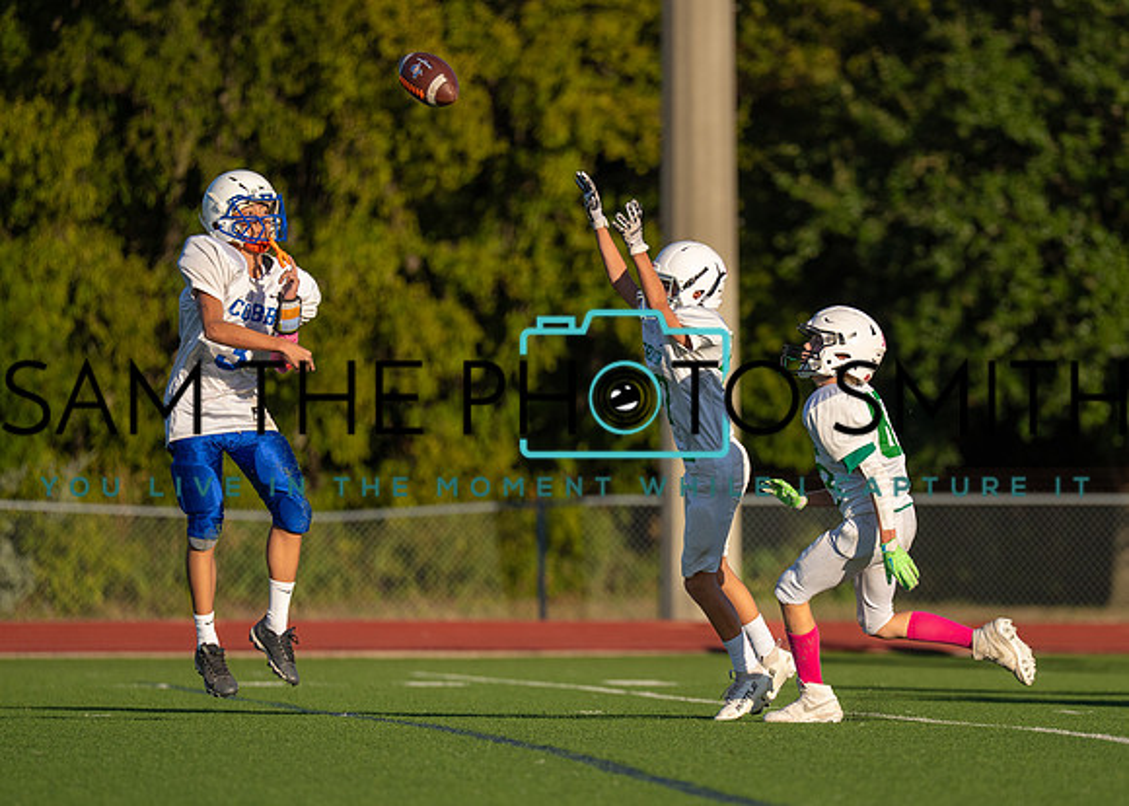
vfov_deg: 5.3
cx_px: 775
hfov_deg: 7.4
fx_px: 8692
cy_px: 502
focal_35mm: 271
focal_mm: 200
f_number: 2.8
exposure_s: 1/6400
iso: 320
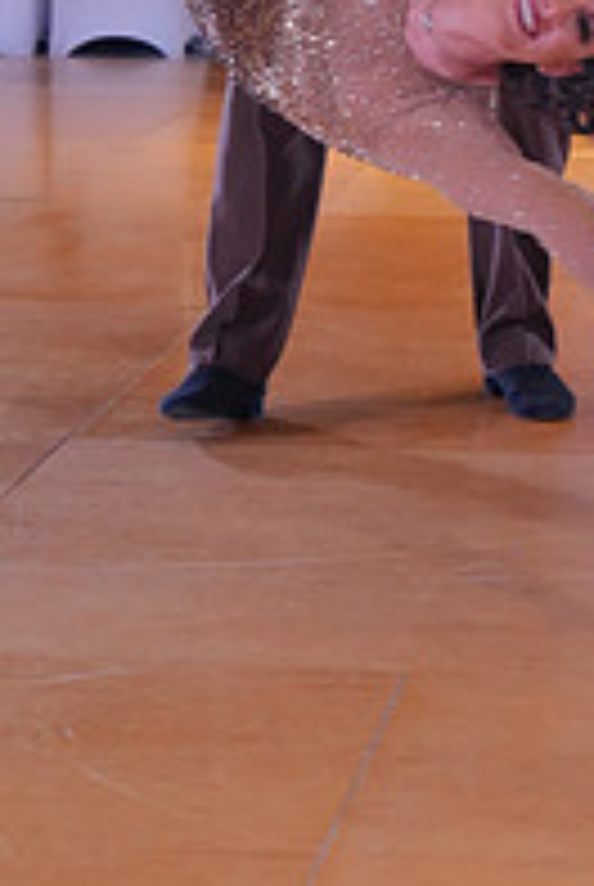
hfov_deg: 9.4
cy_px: -171
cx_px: 403
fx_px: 3625
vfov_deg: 13.6
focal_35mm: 147
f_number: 4
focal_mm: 50
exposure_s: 1/400
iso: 3200
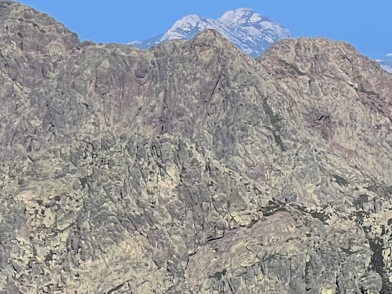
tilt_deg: -6.7
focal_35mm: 375
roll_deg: +0.1
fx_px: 4247
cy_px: 279
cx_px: 570
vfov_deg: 4.0
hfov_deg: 5.2
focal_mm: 9
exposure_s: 1/1143
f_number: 2.8
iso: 32
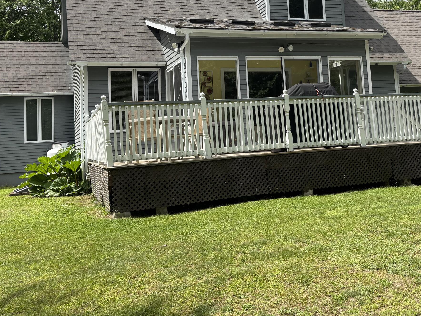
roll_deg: +3.8
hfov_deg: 42.6
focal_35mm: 44
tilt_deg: +5.6
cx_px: 266
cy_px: 85
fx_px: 535
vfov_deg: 32.4
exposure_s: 1/2710
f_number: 1.6
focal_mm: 5.96
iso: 50
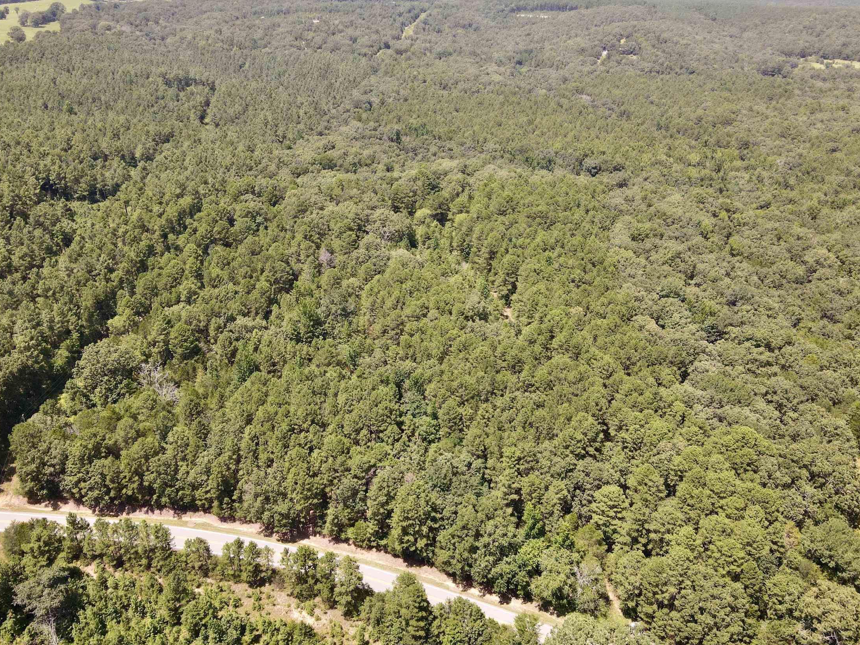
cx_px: 409
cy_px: 344
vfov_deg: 49.7
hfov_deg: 63.4
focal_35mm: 28
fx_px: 696
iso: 330
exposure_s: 1/15
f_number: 2.8
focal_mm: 4.5
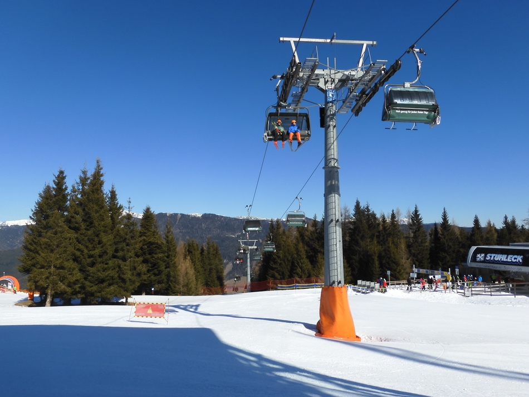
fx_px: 367
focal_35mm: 24
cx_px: 264
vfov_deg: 56.8
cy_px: 198
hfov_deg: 71.6
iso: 100
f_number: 3.4
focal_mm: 4.3
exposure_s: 1/2000
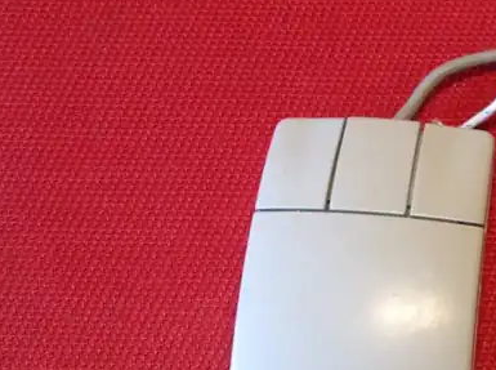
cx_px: 554
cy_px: 217
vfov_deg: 16.2
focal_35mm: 91
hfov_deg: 20.5
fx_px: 1301
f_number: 2.4
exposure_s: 1/15
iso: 80
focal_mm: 4.28
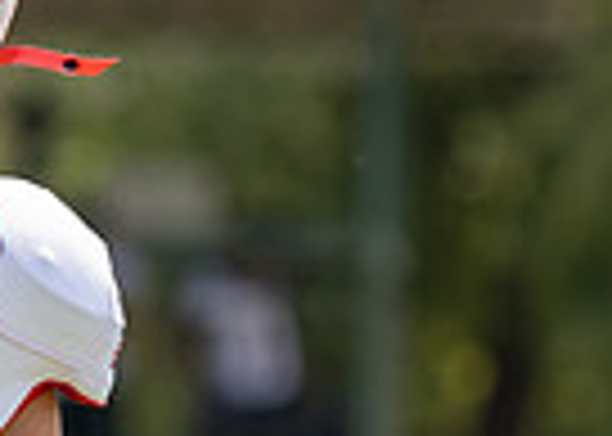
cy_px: 405
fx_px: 10406
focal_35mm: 599
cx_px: -153
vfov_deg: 2.4
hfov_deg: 3.4
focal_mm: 133
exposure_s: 1/2000
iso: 200
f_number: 2.8
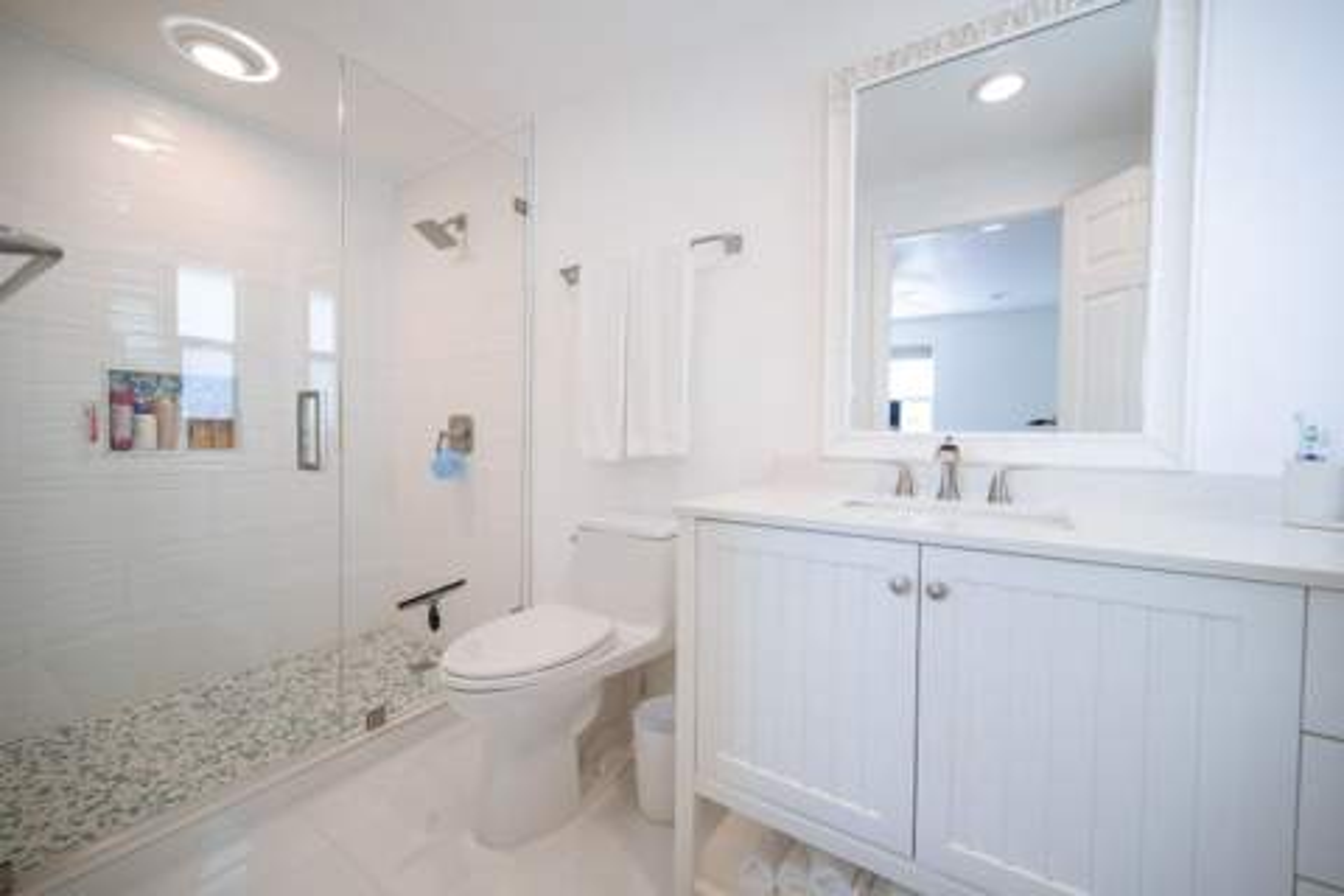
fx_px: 523
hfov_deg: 104.3
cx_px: 672
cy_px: 448
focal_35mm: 14
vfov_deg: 81.2
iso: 320
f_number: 4
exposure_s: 1/40
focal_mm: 14
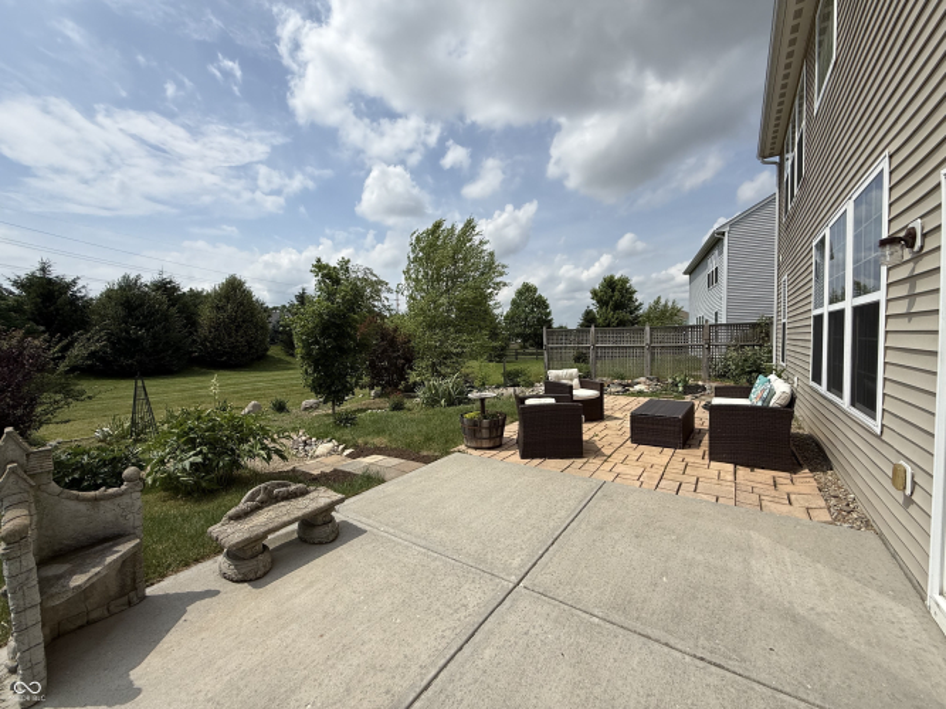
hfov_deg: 102.1
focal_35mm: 14
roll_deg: +1.5
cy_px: 354
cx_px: 473
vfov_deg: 85.7
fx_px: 383
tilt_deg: -3.3
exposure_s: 1/3289
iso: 50
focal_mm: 2.22
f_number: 2.2
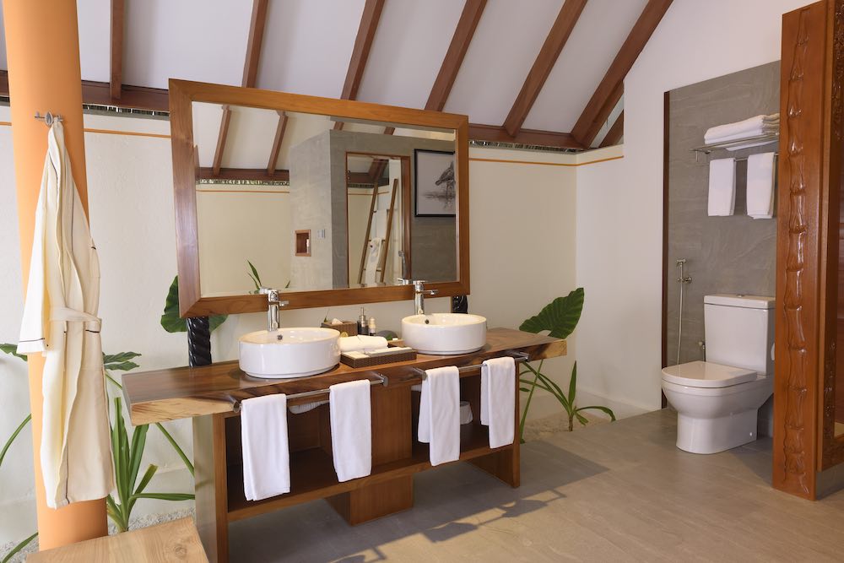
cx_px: 422
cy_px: 282
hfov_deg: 73.7
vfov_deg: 53.1
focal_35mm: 24
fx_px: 563
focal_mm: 24
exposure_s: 1/5
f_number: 10
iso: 100
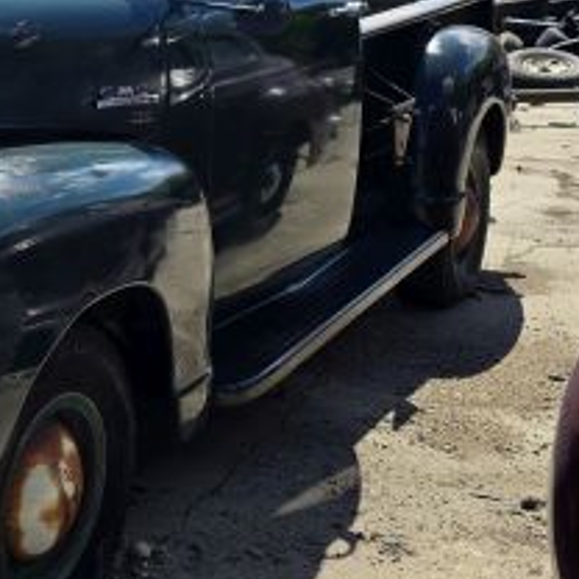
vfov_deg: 22.9
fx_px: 1419
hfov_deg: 21.4
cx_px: -120
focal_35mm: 75
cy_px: 175
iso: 80
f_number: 1.7
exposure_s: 1/6150
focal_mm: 6.3
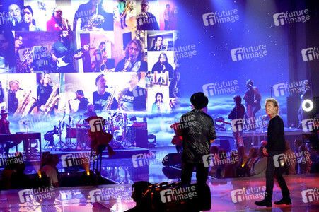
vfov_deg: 17.0
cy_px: 106
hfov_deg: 25.4
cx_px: 160
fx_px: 708
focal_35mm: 80
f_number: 5.6
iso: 3200
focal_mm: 80
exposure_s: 1/200
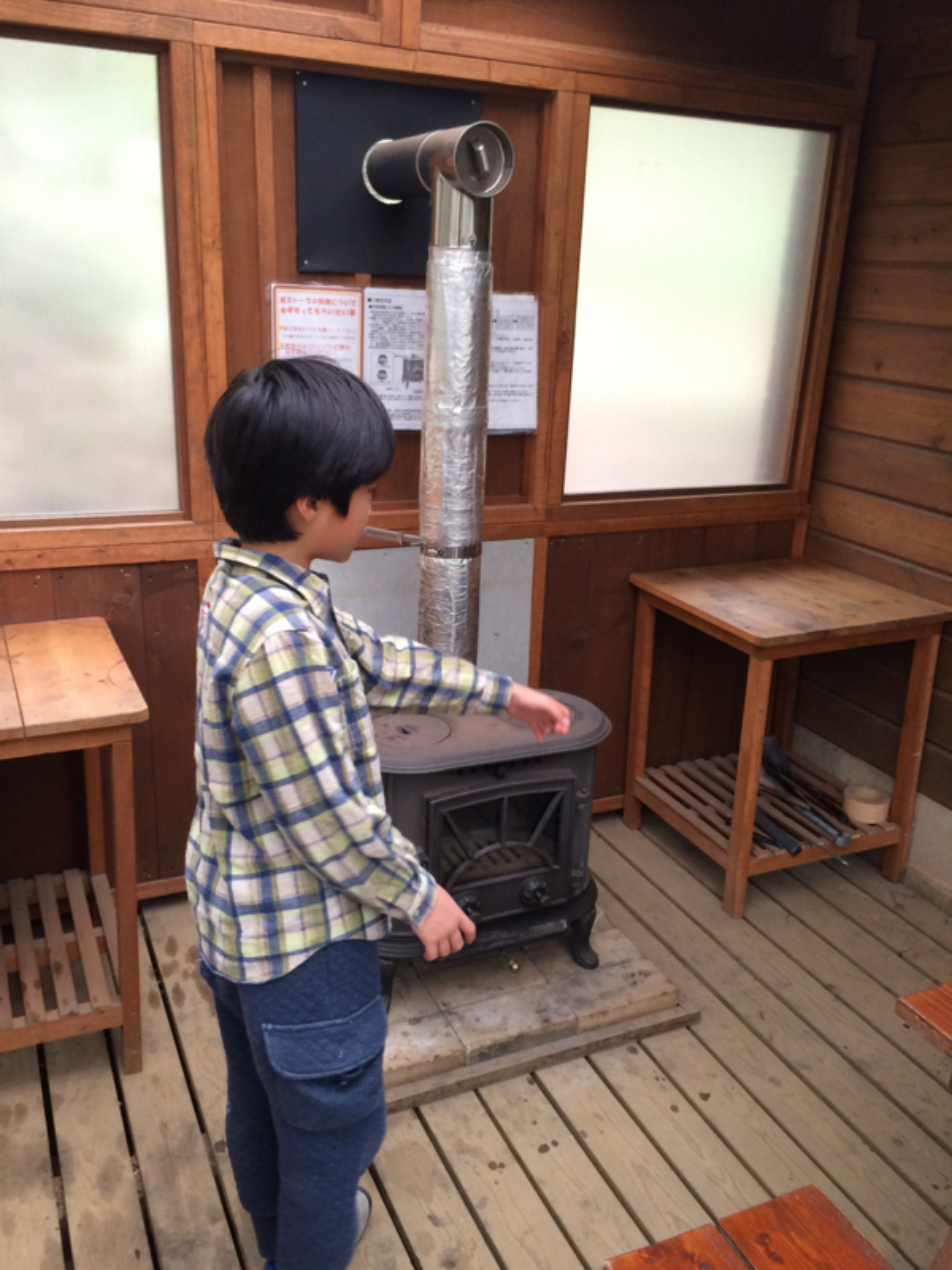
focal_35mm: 29
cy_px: 635
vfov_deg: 61.7
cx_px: 476
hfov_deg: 48.2
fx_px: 1063
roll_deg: -1.4
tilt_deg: -19.7
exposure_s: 1/30
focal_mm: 4.15
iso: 100
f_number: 2.2
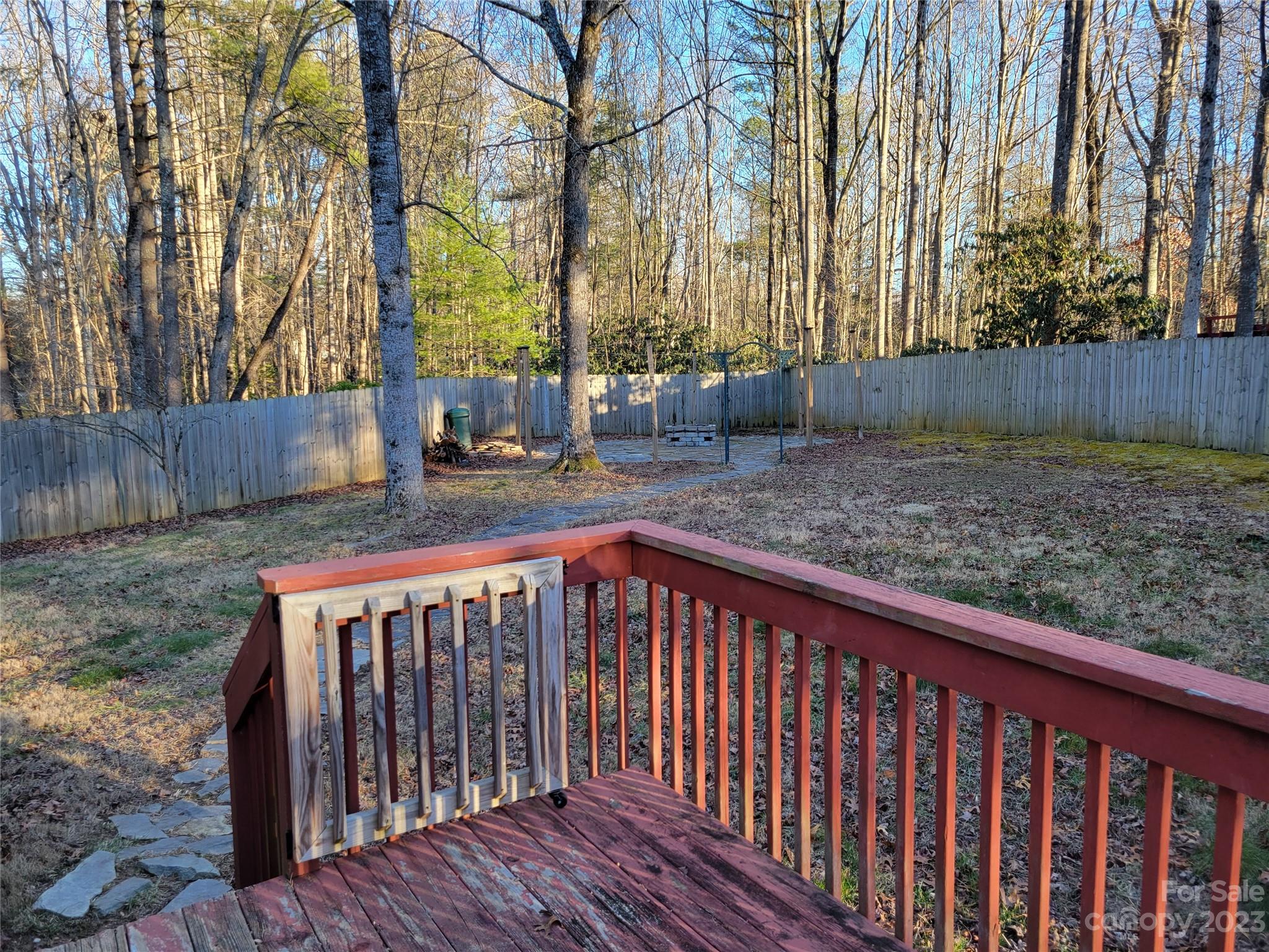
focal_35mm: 26
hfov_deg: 67.3
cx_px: 634
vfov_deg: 53.1
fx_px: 953
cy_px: 476
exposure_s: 1/165
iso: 40
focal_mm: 5.4
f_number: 1.8
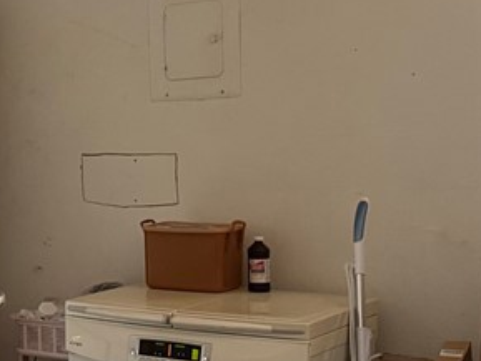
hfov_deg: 21.4
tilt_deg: -2.0
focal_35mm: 85
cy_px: 190
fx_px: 1182
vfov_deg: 17.4
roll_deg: +1.1
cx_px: -95
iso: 640
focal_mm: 6.76
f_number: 1.78
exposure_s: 1/60
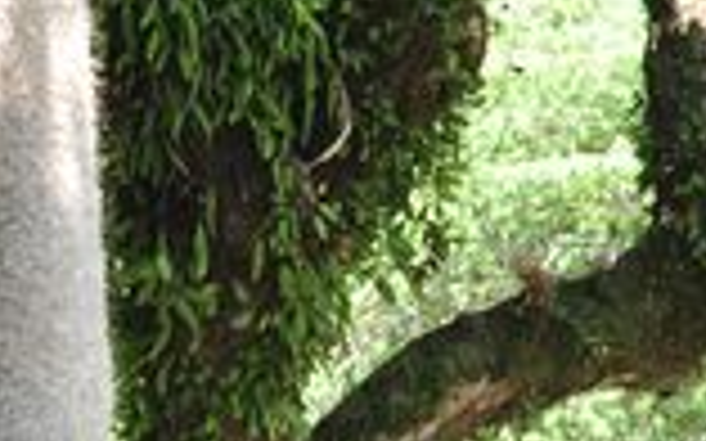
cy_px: 410
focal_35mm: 161
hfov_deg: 13.0
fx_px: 3103
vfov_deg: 8.1
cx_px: 243
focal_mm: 23
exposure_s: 1/400
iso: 500
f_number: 5.6
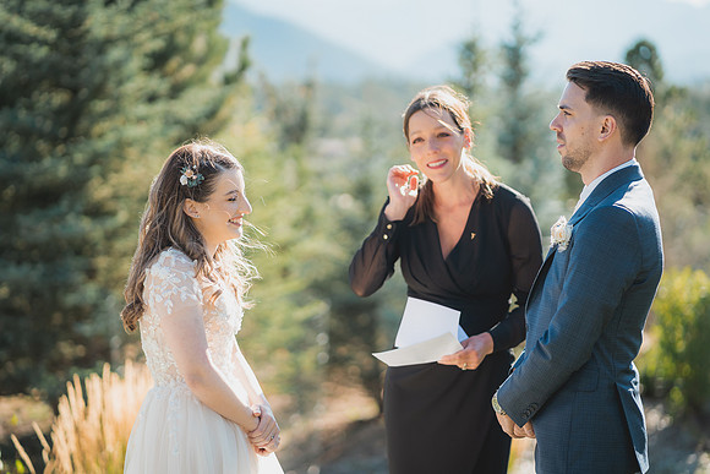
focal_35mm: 87
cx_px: 355
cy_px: 237
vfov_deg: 15.7
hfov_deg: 23.3
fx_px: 1721
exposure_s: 1/1250
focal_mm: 85
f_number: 2.2
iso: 200
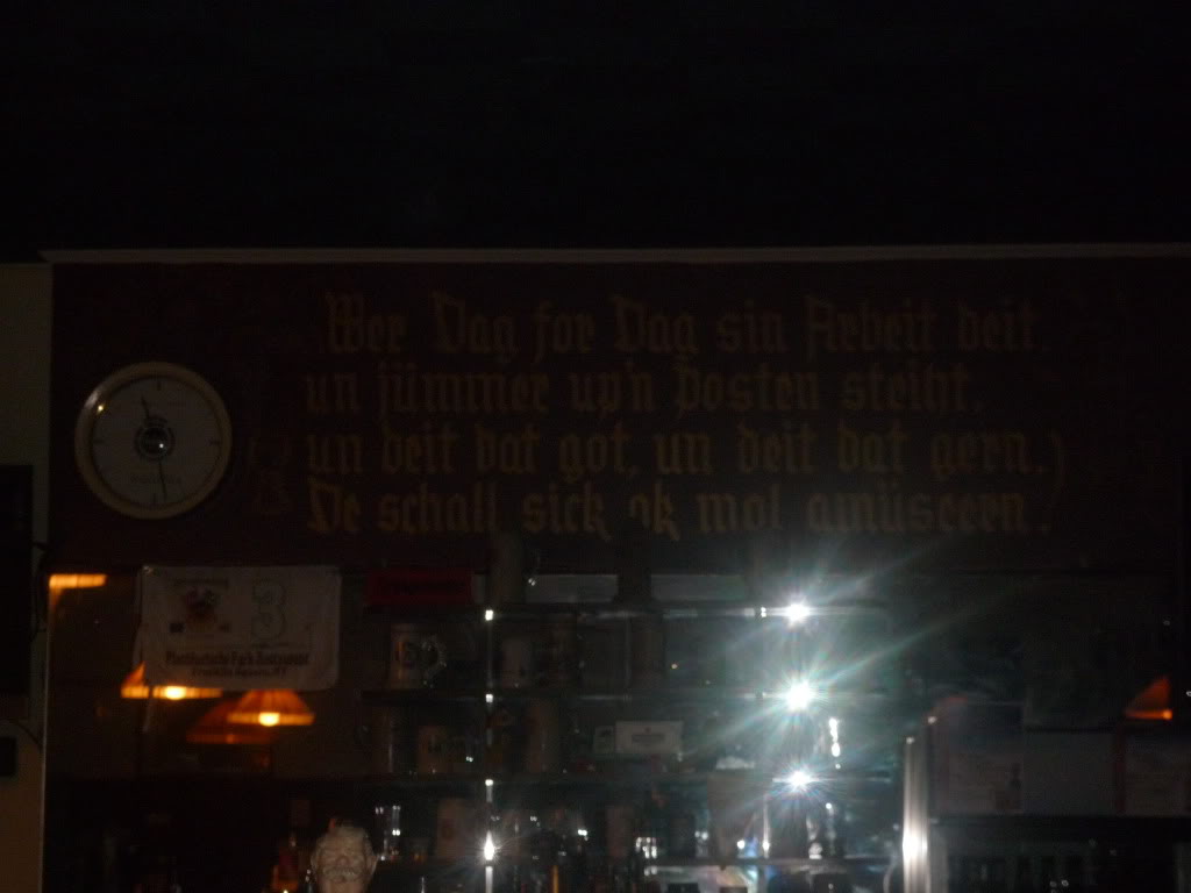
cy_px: 446
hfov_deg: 20.0
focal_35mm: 98
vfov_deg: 15.1
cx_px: 596
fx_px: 3372
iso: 320
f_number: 5.6
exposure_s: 1/8
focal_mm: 17.3
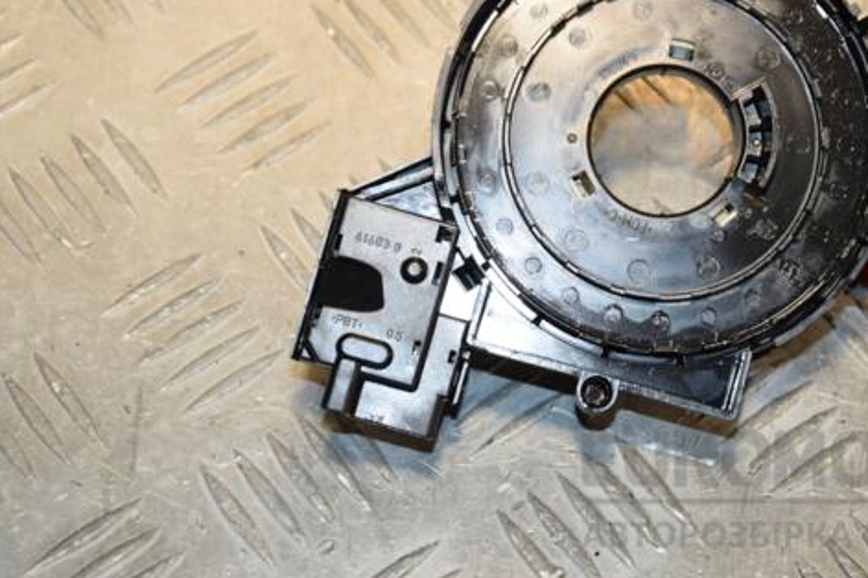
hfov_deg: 16.2
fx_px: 3038
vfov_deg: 10.9
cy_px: 214
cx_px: 547
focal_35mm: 126
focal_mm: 66
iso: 800
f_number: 6.3
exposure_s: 1/200
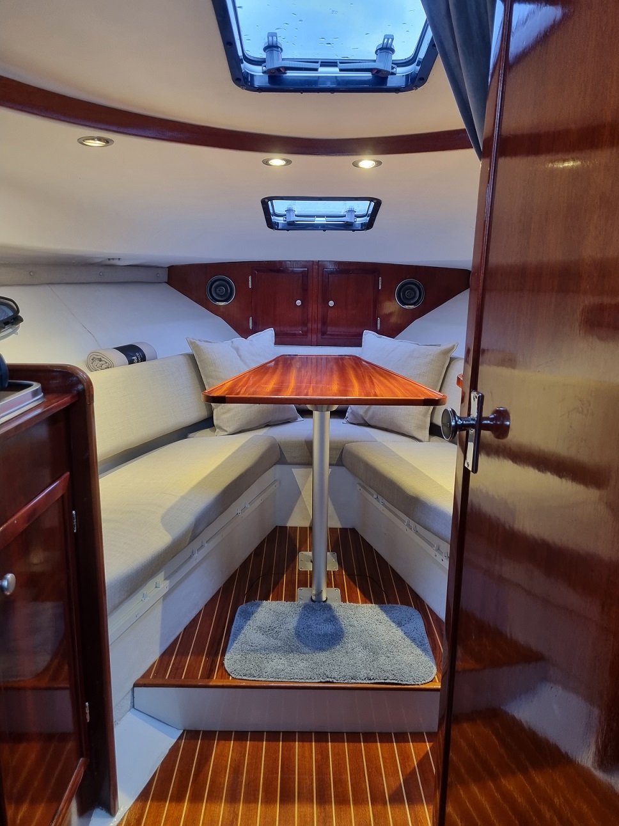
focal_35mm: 26
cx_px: 310
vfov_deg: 67.3
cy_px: 413
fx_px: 620
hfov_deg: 53.1
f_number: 1.8
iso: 250
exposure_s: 1/50
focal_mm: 5.4
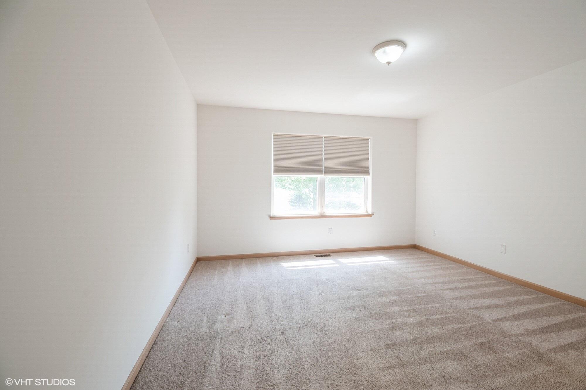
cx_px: 293
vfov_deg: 77.3
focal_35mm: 15
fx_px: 244
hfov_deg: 100.4
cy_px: 195
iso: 100
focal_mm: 10
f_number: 8
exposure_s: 1/5
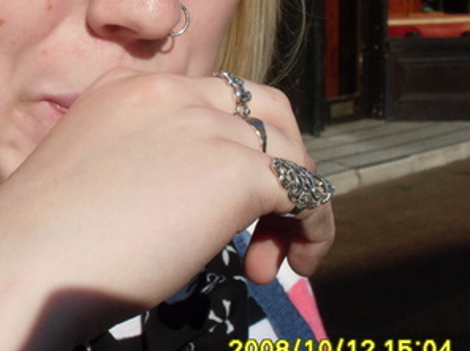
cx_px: 6
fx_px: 1112
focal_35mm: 82
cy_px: 44
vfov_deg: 17.7
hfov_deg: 23.0
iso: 80
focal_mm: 6.3
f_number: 8.4
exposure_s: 1/350
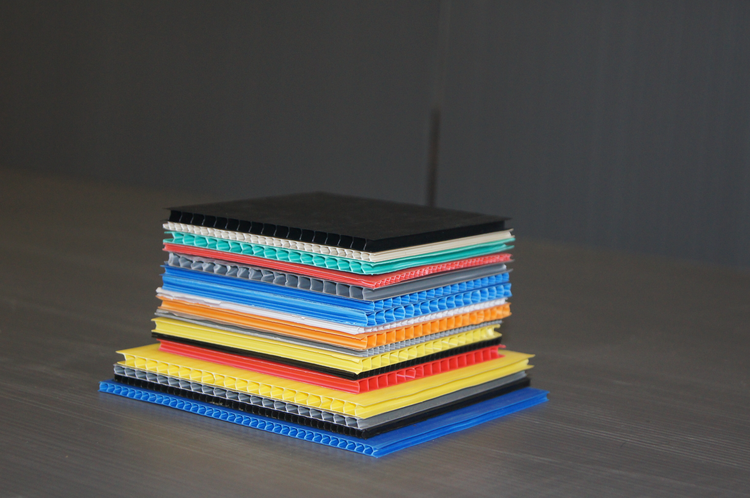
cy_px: 249
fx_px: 1717
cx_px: 375
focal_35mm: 82
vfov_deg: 16.5
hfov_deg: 24.6
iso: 800
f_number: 5.6
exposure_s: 1/100
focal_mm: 55
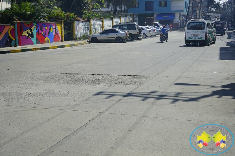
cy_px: 78
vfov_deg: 30.5
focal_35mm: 44
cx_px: 118
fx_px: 287
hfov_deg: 44.5
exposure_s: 1/160
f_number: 11
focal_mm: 44
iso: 100
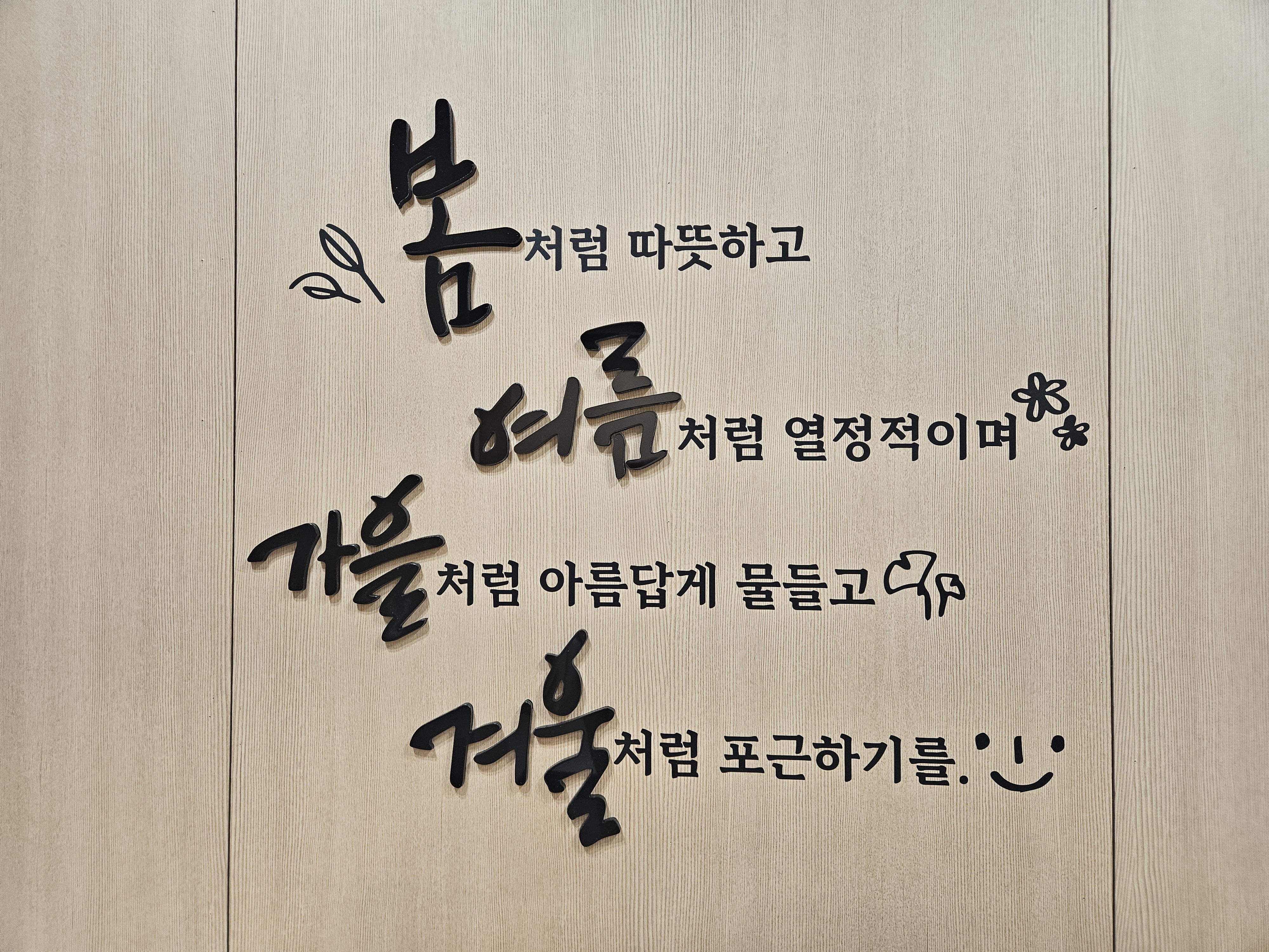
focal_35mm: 23
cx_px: 634
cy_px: 476
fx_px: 843
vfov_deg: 58.9
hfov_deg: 73.9
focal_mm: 5.4
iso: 250
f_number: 1.8
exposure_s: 1/120
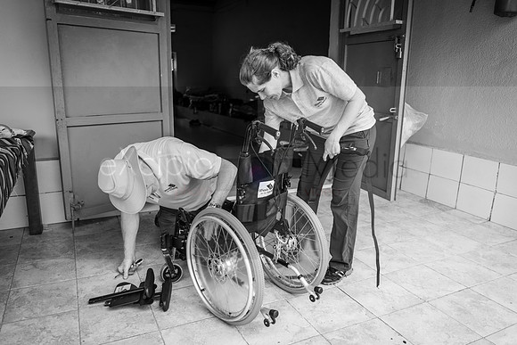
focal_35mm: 28
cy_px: 172
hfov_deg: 65.5
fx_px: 402
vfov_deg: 46.4
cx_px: 258
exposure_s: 1/400
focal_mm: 28
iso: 100
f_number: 2
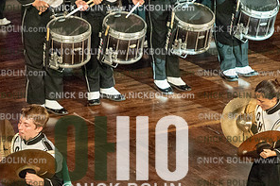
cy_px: 161
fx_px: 3047
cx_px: 121
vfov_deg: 3.5
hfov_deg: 5.3
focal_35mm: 392
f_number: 5.6
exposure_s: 1/500
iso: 8000
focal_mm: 200
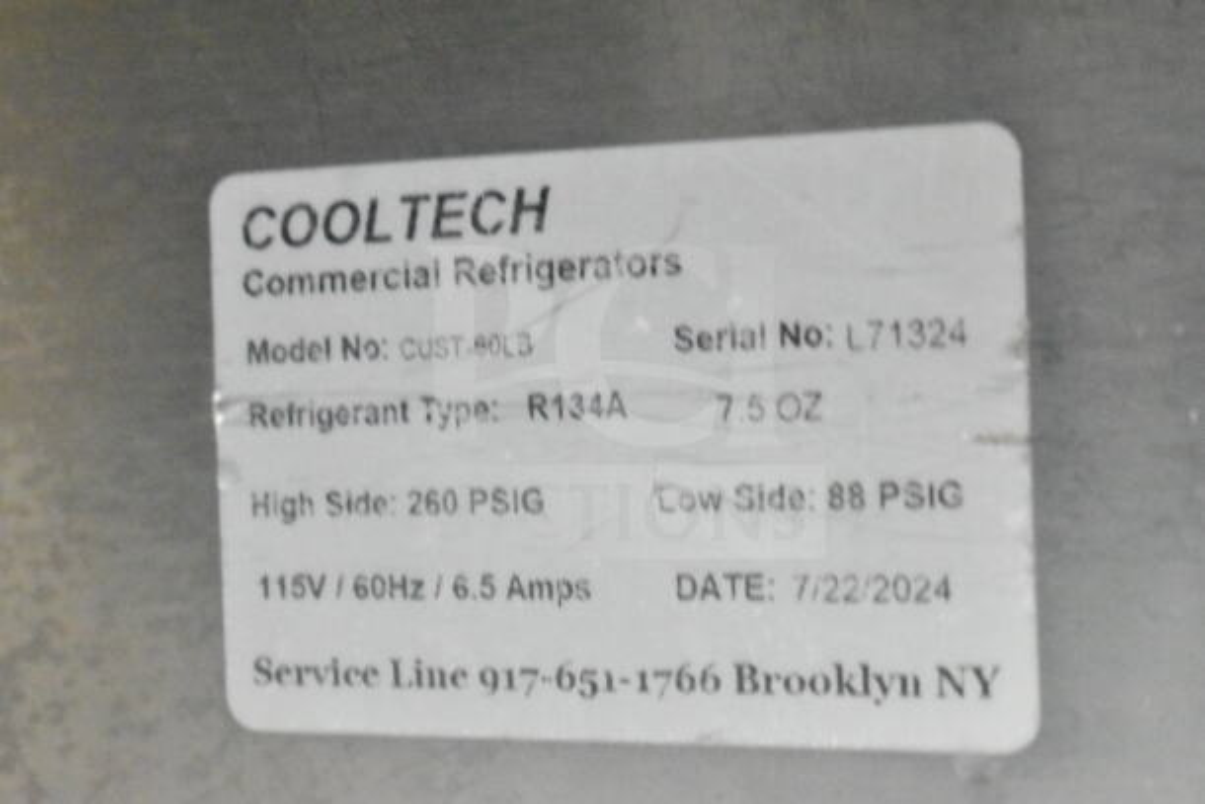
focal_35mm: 82
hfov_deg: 24.6
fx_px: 2762
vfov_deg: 16.6
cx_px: 602
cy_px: 402
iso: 25600
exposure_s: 1/30
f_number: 5.6
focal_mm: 55
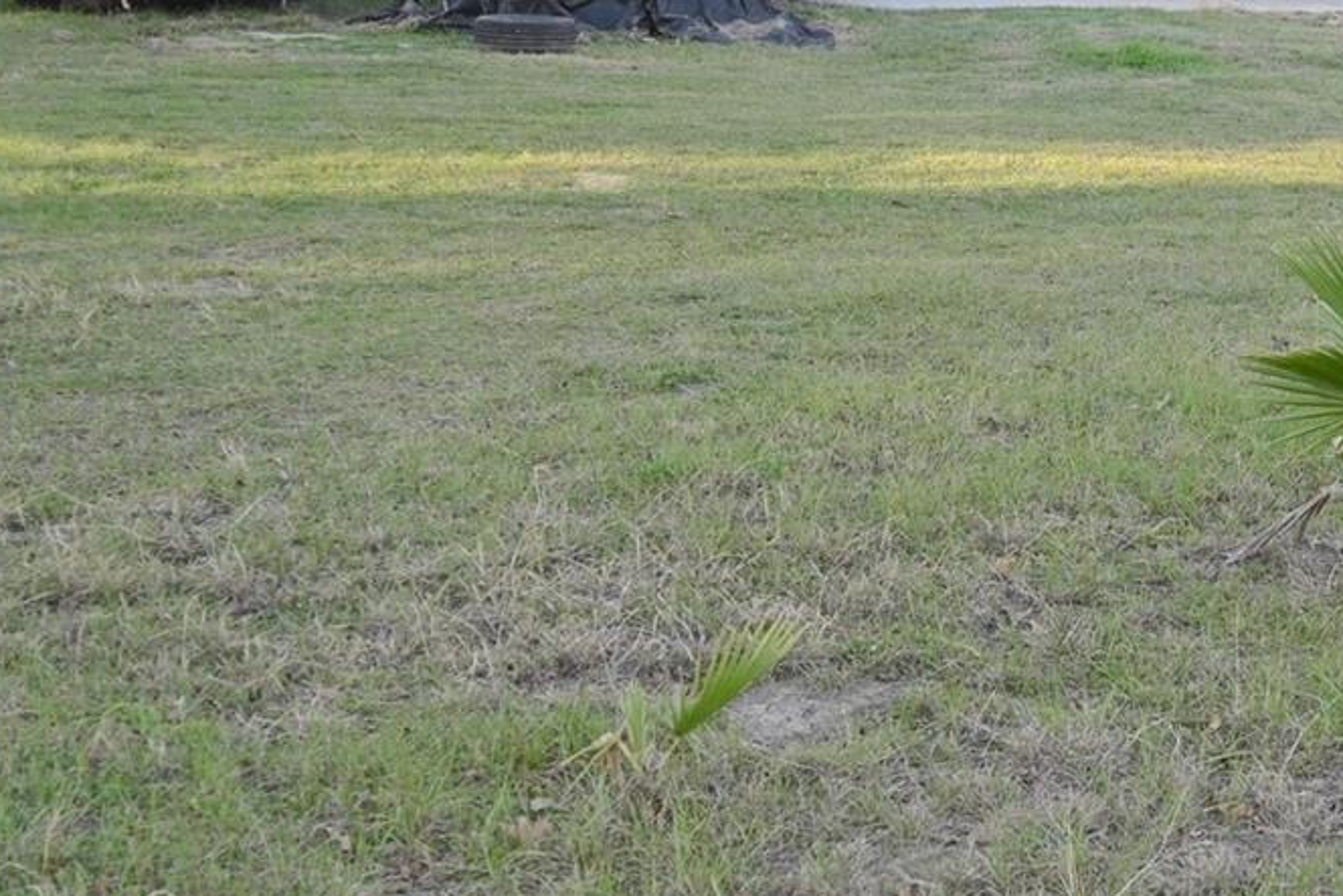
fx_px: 2761
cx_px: 1141
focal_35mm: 74
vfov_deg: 18.4
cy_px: 312
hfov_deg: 26.6
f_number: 4
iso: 100
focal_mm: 16
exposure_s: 1/200
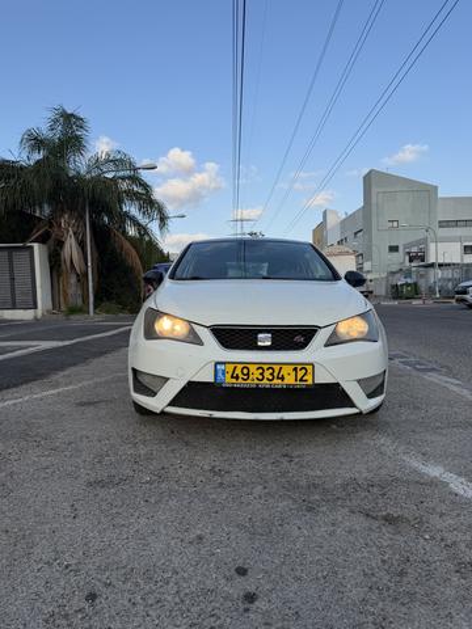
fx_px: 436
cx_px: 236
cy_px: 314
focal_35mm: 24
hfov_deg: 56.8
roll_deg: +1.8
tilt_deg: -2.5
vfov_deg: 71.6
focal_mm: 6.76
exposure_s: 1/2299
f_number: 1.78
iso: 80
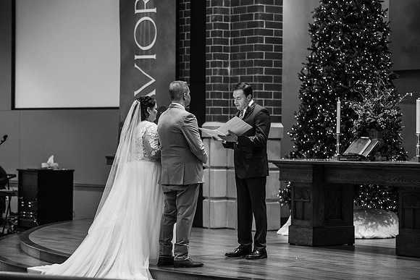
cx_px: 210
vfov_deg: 11.4
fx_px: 1400
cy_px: 140
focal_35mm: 120
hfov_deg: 17.1
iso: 2000
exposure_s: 1/250
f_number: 2.8
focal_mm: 120
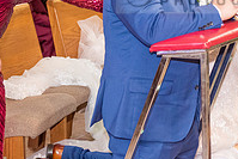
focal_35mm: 146
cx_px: 220
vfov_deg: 9.3
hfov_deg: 13.9
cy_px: -15
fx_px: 966
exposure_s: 1/160
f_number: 2.8
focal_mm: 50
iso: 2000
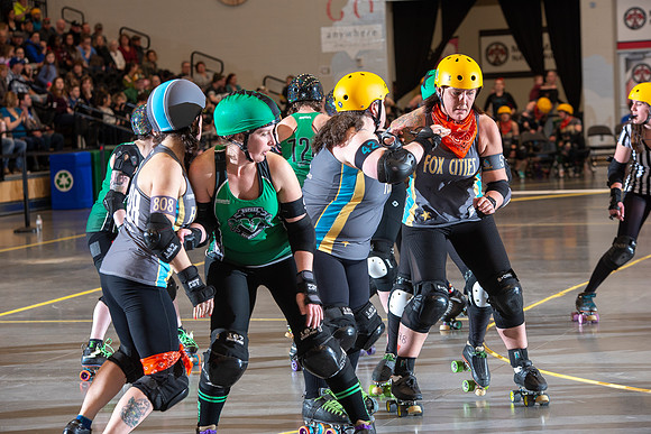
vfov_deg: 11.2
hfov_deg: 16.8
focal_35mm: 122
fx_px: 2207
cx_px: 326
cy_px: 217
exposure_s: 1/160
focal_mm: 122
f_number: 5.6
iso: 640
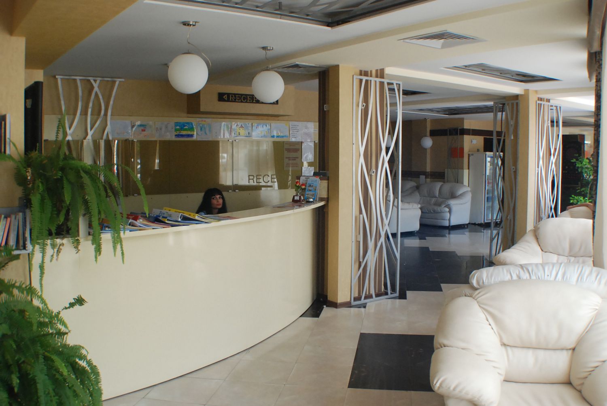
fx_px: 760
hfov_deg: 43.6
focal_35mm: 45
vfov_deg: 29.9
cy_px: 203
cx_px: 304
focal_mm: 30
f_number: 5.6
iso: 1000
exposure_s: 1/125
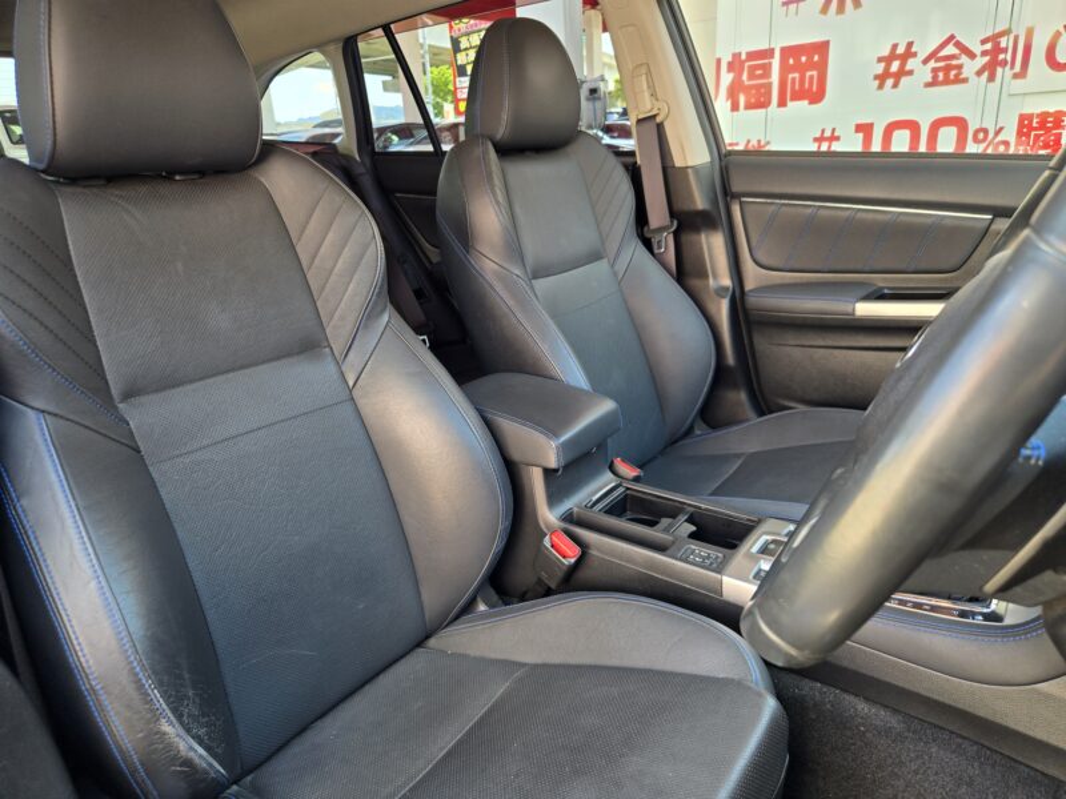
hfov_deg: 73.9
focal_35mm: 23
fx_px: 708
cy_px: 400
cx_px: 533
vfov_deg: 58.9
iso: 80
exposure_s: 1/180
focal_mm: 5.4
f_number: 1.8
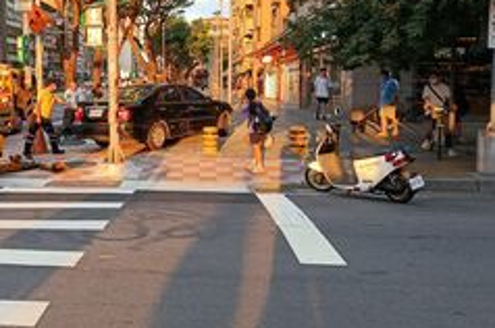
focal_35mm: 42
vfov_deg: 31.6
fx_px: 577
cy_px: 116
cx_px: 150
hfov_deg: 45.5
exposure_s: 1/120
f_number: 1.7
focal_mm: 5.24
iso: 159
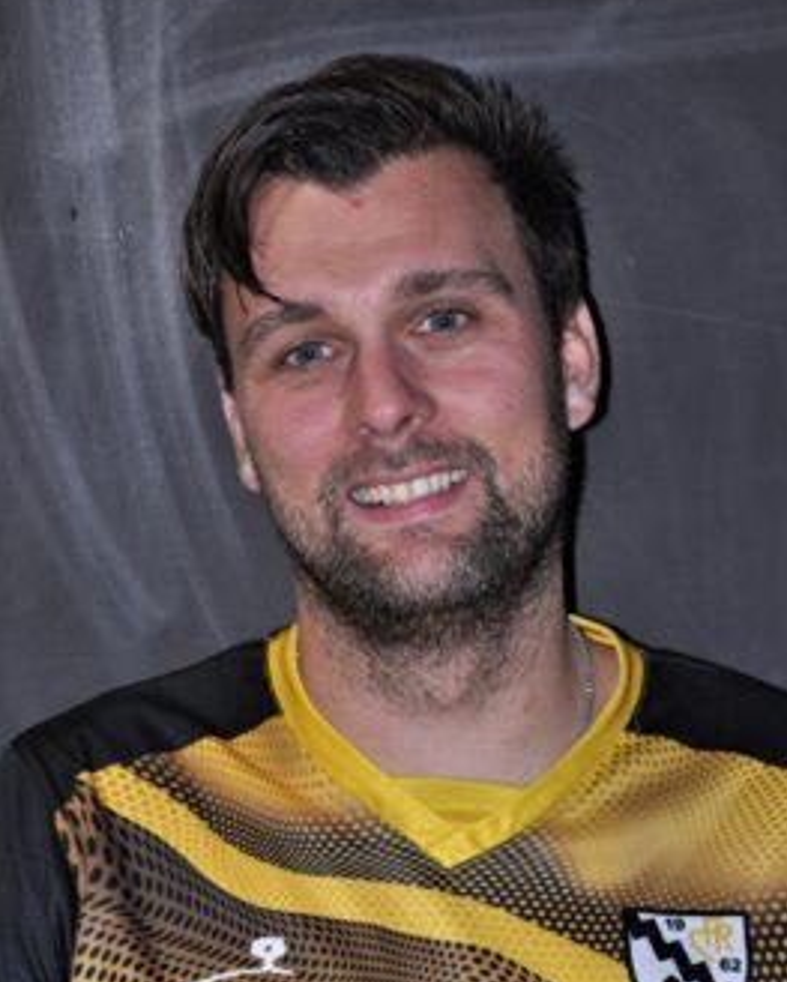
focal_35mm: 129
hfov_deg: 12.0
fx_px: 3738
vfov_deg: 15.0
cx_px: 395
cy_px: 509
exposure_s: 1/60
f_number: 5.3
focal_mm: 75
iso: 400
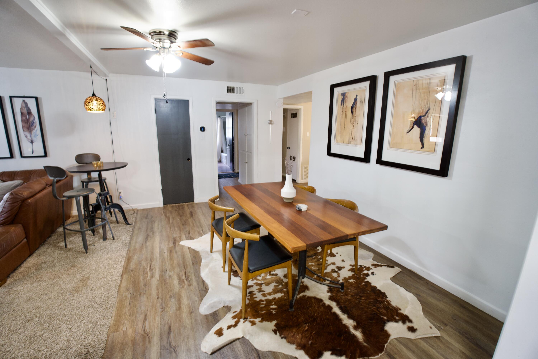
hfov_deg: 100.4
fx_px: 224
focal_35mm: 15
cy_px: 180
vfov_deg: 77.3
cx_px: 269
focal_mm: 10
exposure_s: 1/10
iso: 250
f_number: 2.8
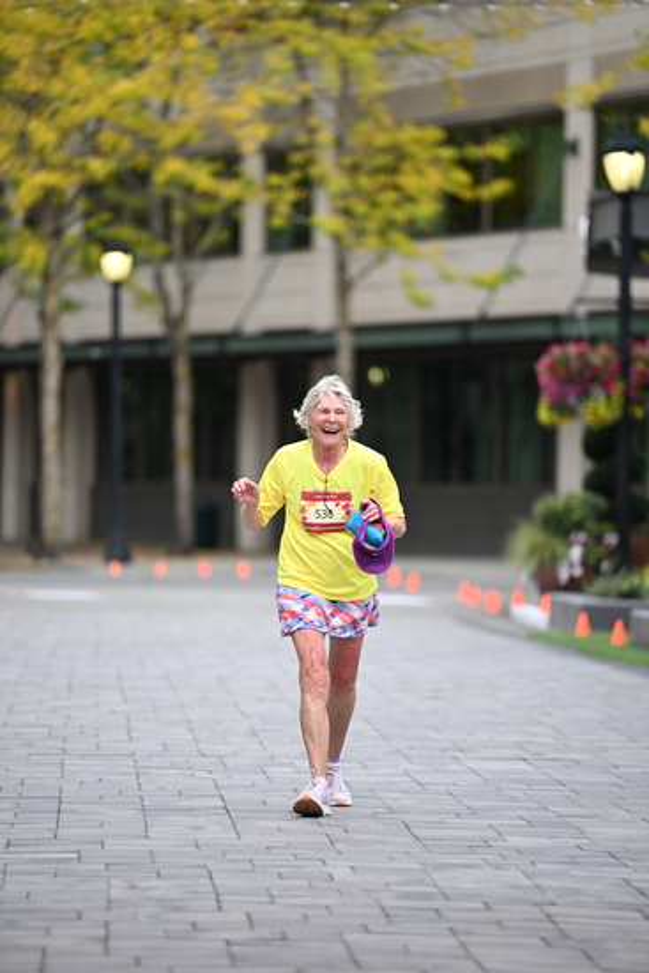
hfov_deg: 6.9
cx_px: 324
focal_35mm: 200
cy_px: 486
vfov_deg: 10.3
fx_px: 5405
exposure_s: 1/1600
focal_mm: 200
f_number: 2.8
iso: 640
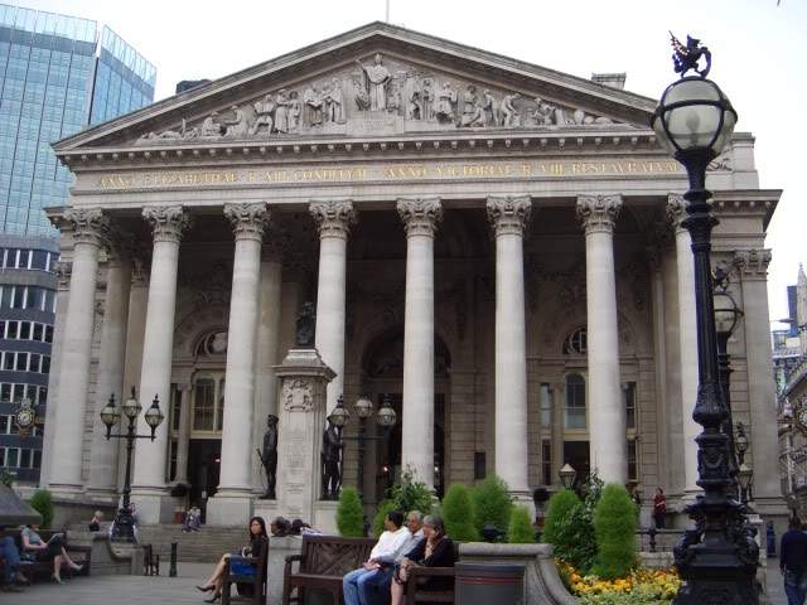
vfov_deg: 36.8
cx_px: 404
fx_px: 909
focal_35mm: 39
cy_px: 302
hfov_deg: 47.9
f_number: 2.8
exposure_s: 1/160
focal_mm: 8
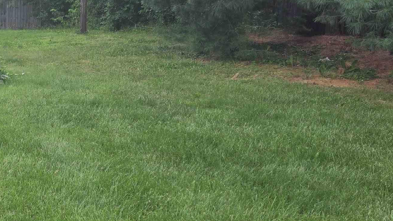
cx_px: -7
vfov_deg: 20.4
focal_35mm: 59
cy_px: 114
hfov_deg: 32.4
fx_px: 615
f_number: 1.8
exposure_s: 1/763
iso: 25
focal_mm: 5.4
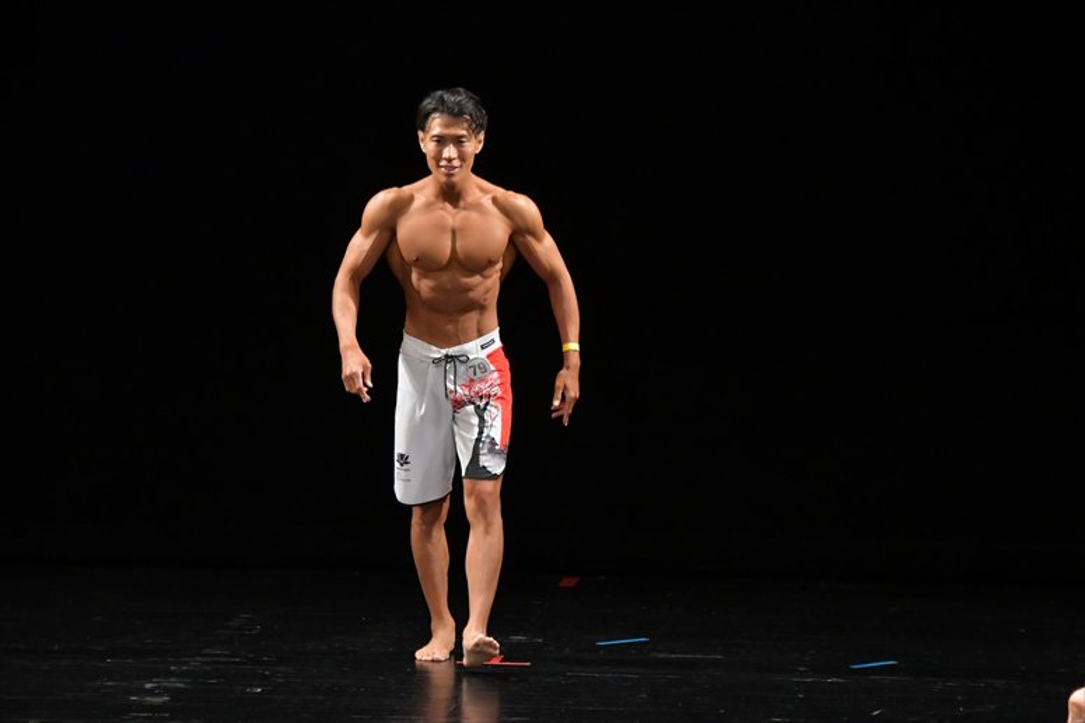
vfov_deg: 4.6
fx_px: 9037
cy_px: 362
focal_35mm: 300
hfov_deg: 6.9
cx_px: 542
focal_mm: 200
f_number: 5.6
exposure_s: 1/400
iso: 3200
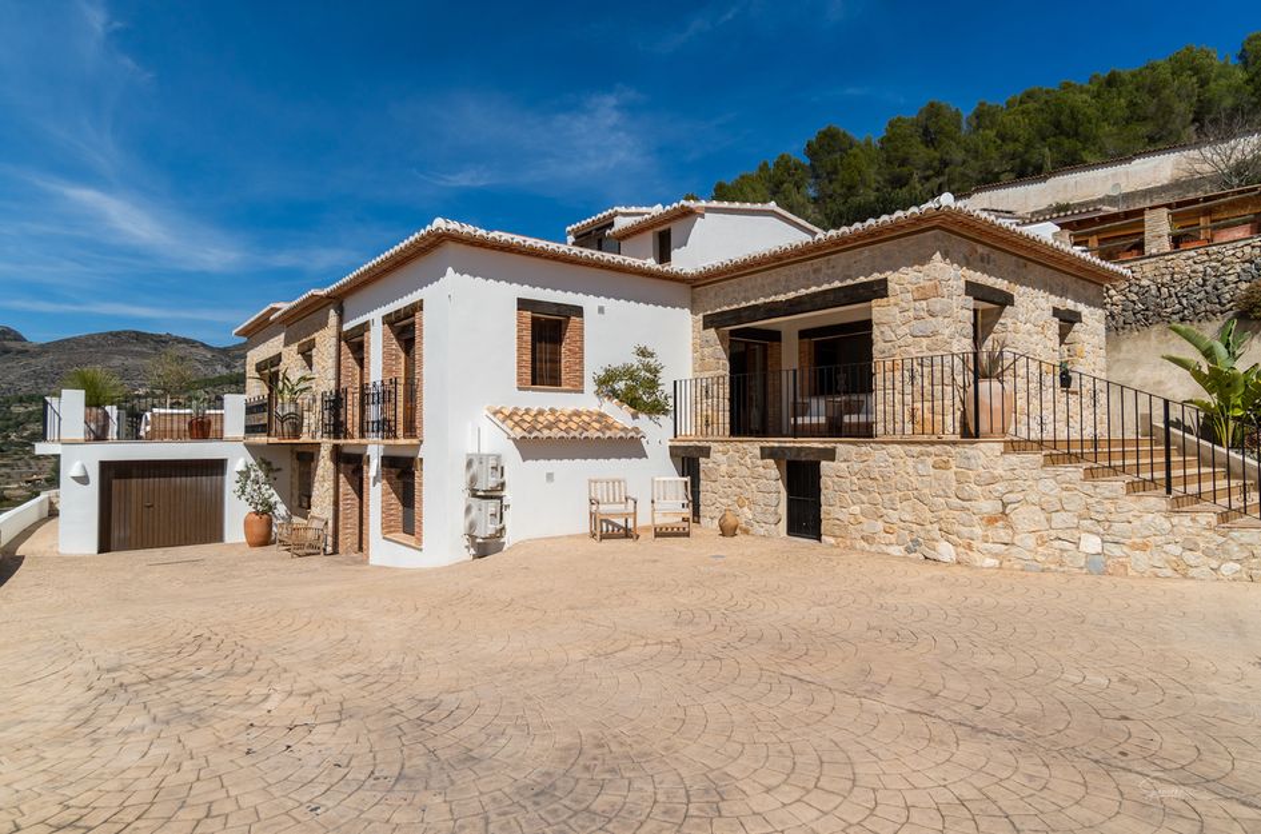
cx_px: 630
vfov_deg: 62.9
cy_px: 417
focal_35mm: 20
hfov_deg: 85.6
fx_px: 681
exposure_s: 1/800
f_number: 8
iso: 160
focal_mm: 13
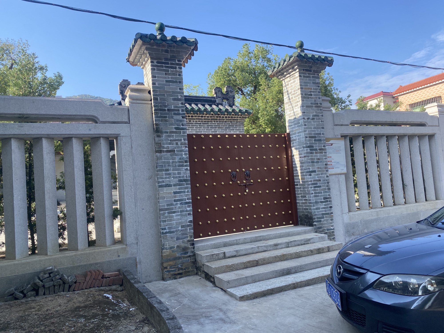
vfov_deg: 53.1
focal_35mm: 26
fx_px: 333
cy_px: 166
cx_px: 222
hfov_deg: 67.3
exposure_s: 1/949
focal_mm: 4.25
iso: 32
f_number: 1.8
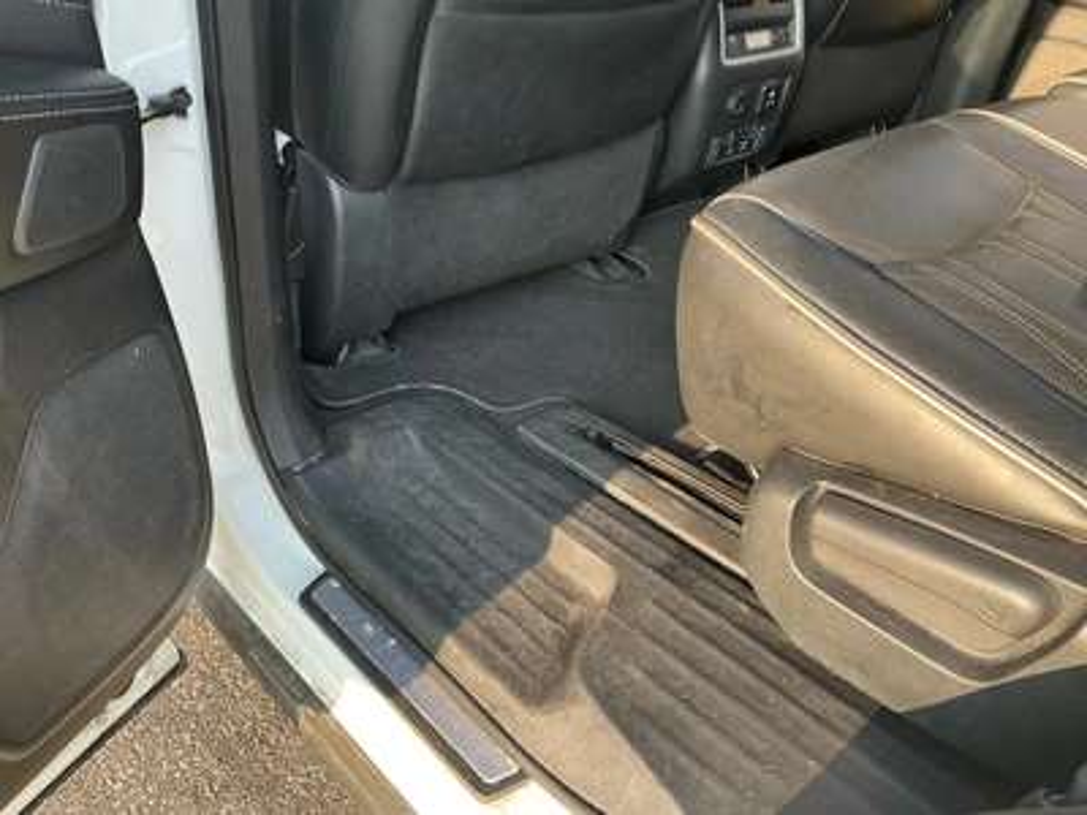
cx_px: 544
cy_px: 408
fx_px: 879
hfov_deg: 63.4
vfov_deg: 49.7
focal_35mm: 28
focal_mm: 3
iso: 40
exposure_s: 1/122
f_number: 1.8
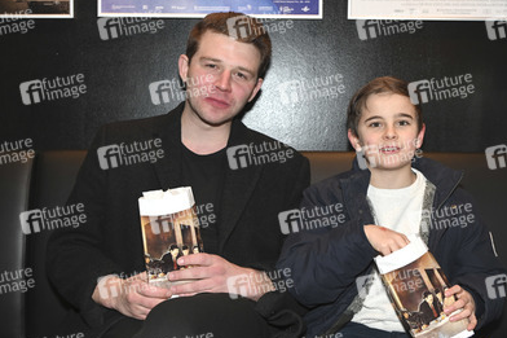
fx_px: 648
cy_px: 186
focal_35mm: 46
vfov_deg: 29.2
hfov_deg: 42.7
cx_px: 277
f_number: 5
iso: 1250
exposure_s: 1/125
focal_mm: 40
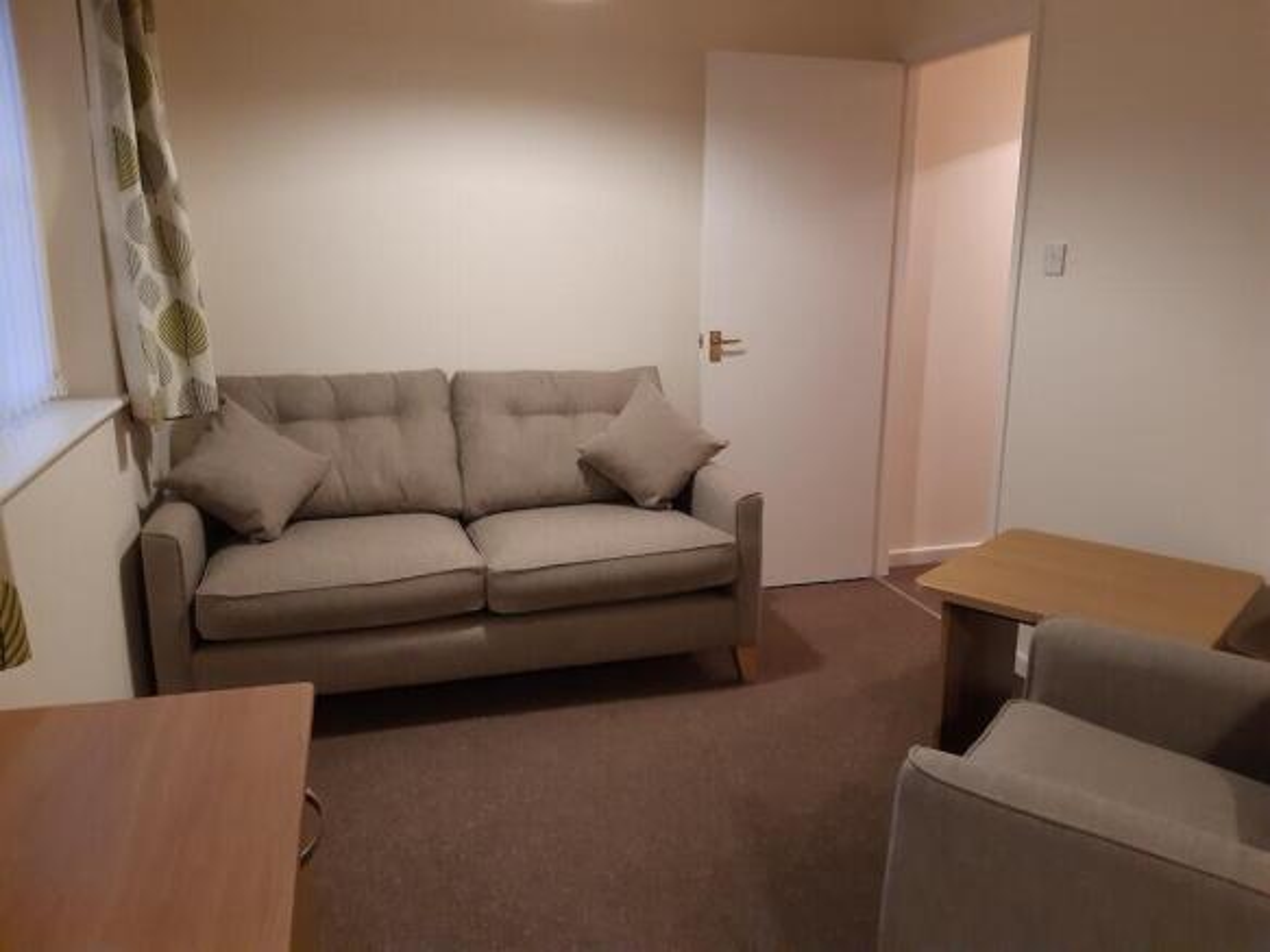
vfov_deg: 53.0
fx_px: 954
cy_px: 476
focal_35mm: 26
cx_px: 635
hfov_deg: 67.3
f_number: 1.7
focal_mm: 3.92
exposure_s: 1/33
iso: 250
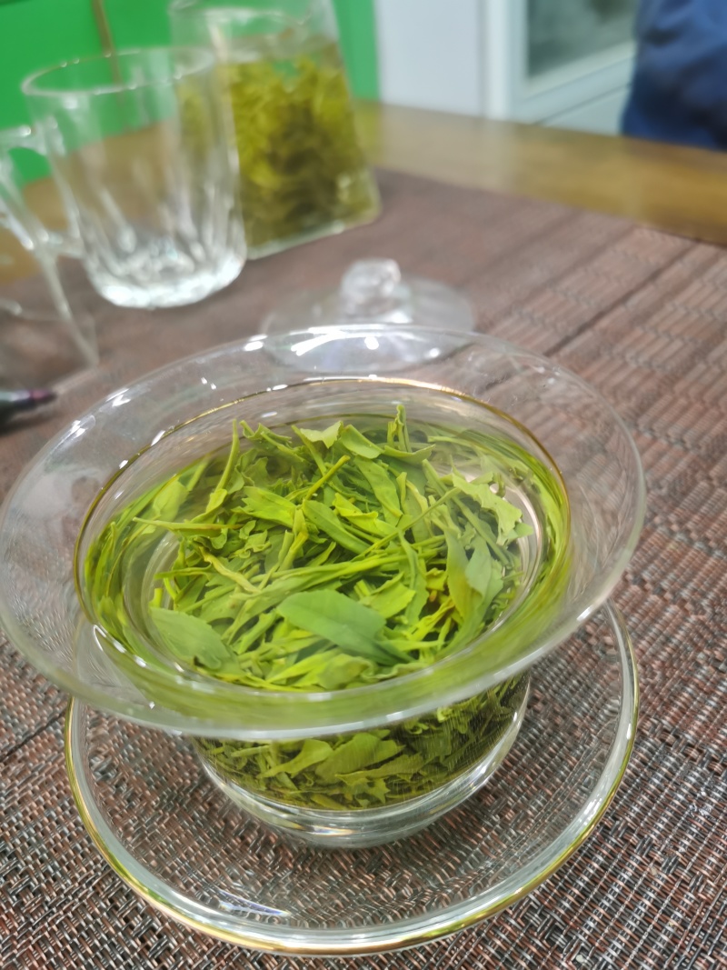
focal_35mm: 27
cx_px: 364
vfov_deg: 65.3
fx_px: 756
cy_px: 485
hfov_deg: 51.3
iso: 400
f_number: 1.8
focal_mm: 5.58
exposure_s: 1/33.3
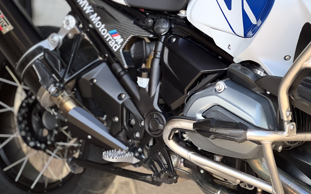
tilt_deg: -17.4
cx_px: 155
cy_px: 48
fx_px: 924
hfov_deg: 19.1
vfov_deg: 12.0
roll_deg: +0.7
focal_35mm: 109
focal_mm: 9
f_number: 2.8
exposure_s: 1/121
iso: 125
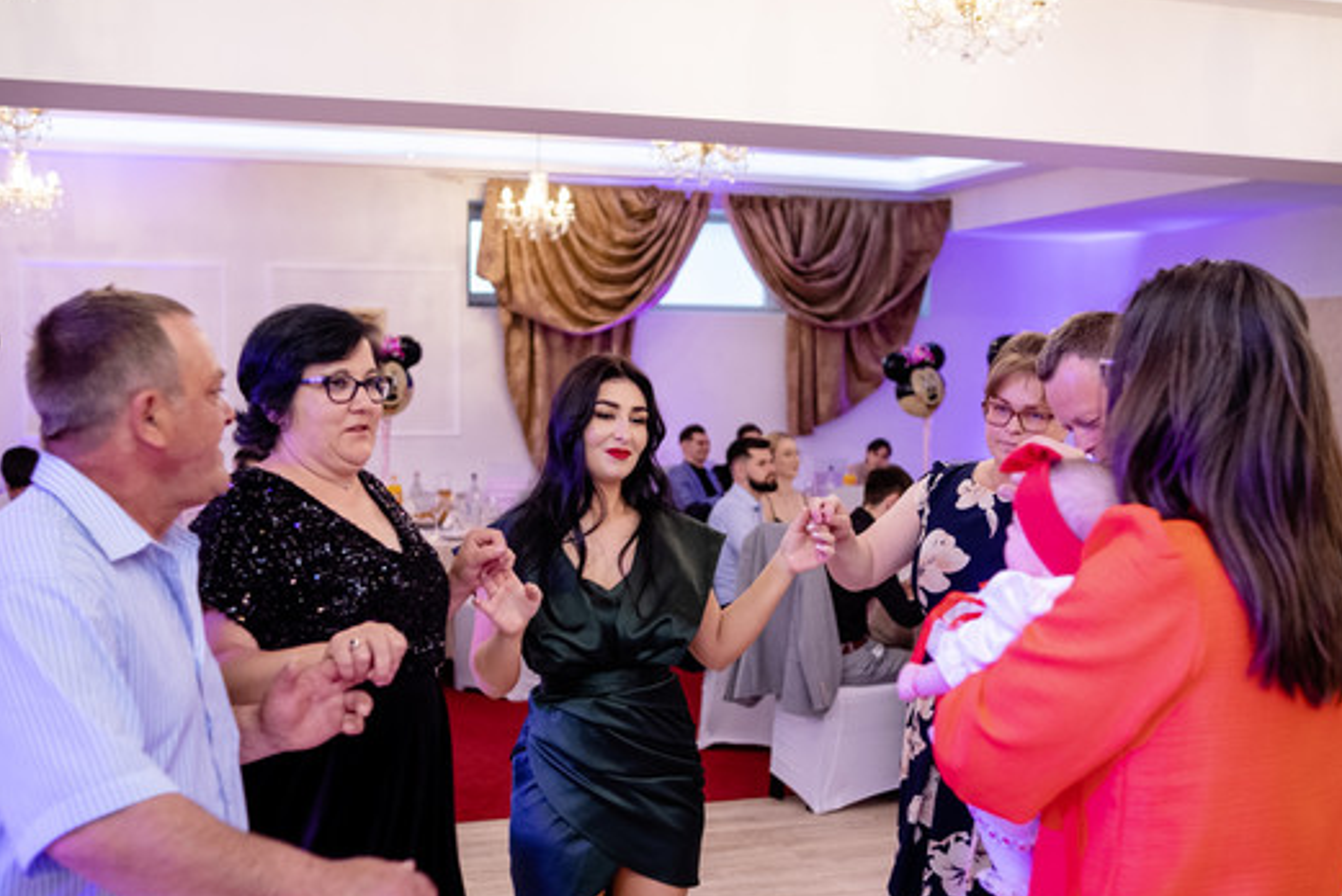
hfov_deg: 45.4
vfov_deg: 31.2
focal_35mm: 43
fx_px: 1604
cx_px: 672
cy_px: 532
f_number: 2
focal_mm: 23
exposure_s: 1/200
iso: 800
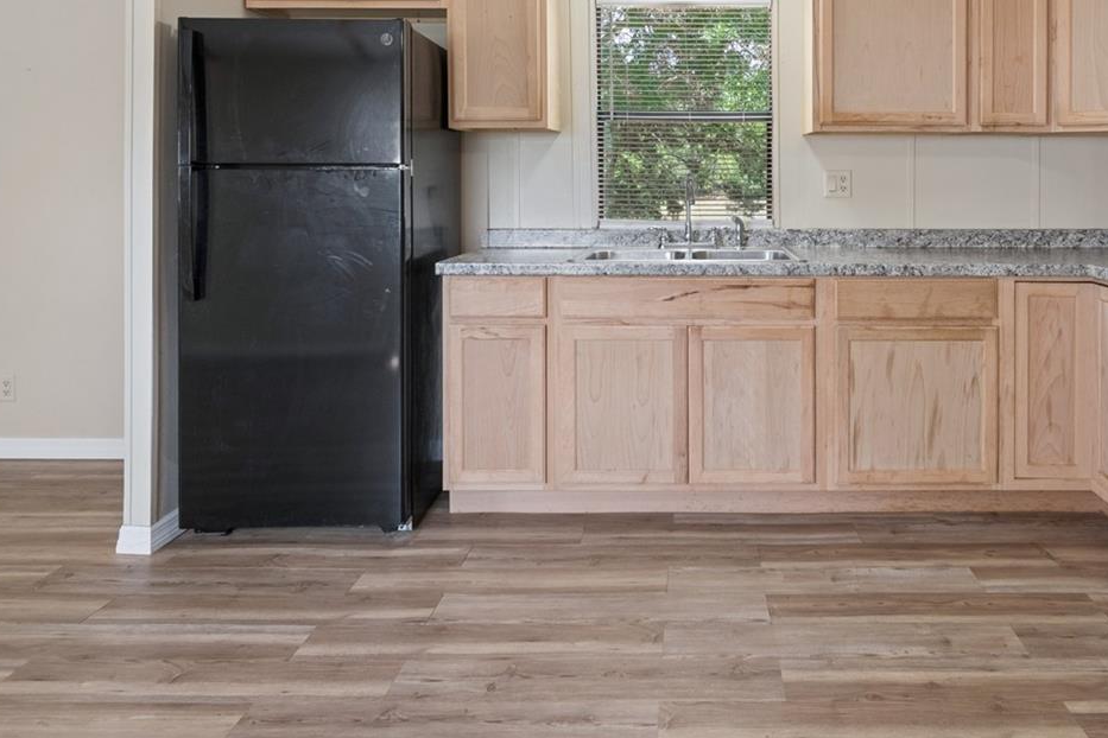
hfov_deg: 72.6
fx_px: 739
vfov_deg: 52.2
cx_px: 686
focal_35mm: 24
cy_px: 252
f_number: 8
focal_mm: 14
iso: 400
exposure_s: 1/30
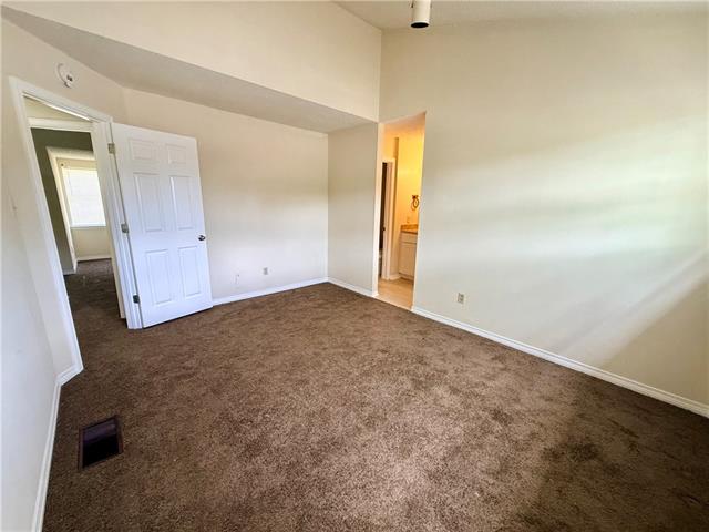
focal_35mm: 14
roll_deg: -1.4
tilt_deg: -12.8
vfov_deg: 85.7
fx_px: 287
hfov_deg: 102.1
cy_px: 266
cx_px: 354
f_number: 2.2
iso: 250
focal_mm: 2.22
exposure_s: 1/120
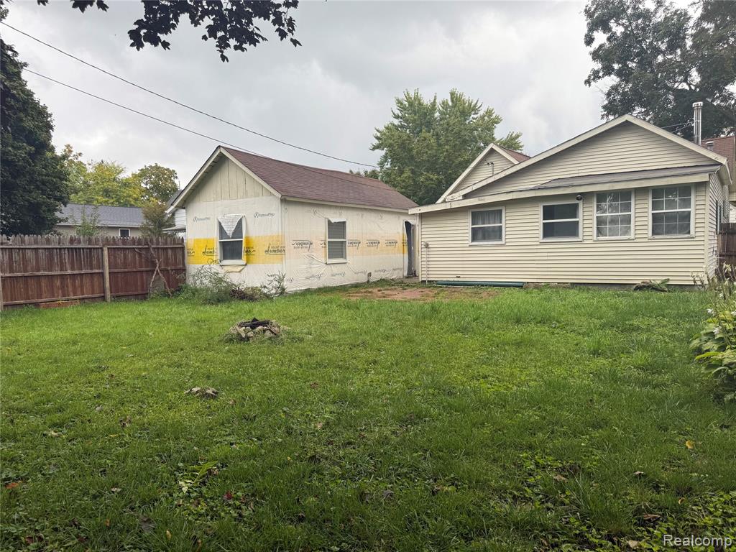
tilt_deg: -2.3
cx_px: 368
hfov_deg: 71.6
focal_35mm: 24
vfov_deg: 56.8
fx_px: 510
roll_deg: +1.5
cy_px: 276
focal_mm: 6.76
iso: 80
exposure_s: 1/840
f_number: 1.78
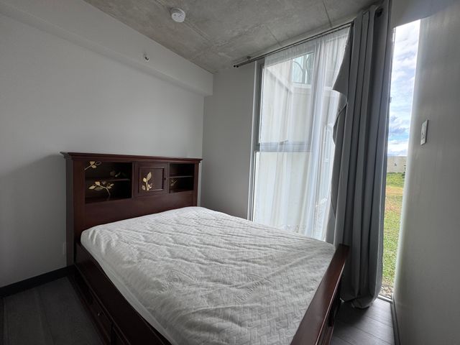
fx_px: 186
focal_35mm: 14
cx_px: 230
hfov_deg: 102.1
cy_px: 172
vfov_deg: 85.7
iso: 40
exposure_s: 1/99
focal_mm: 2.22
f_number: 2.2
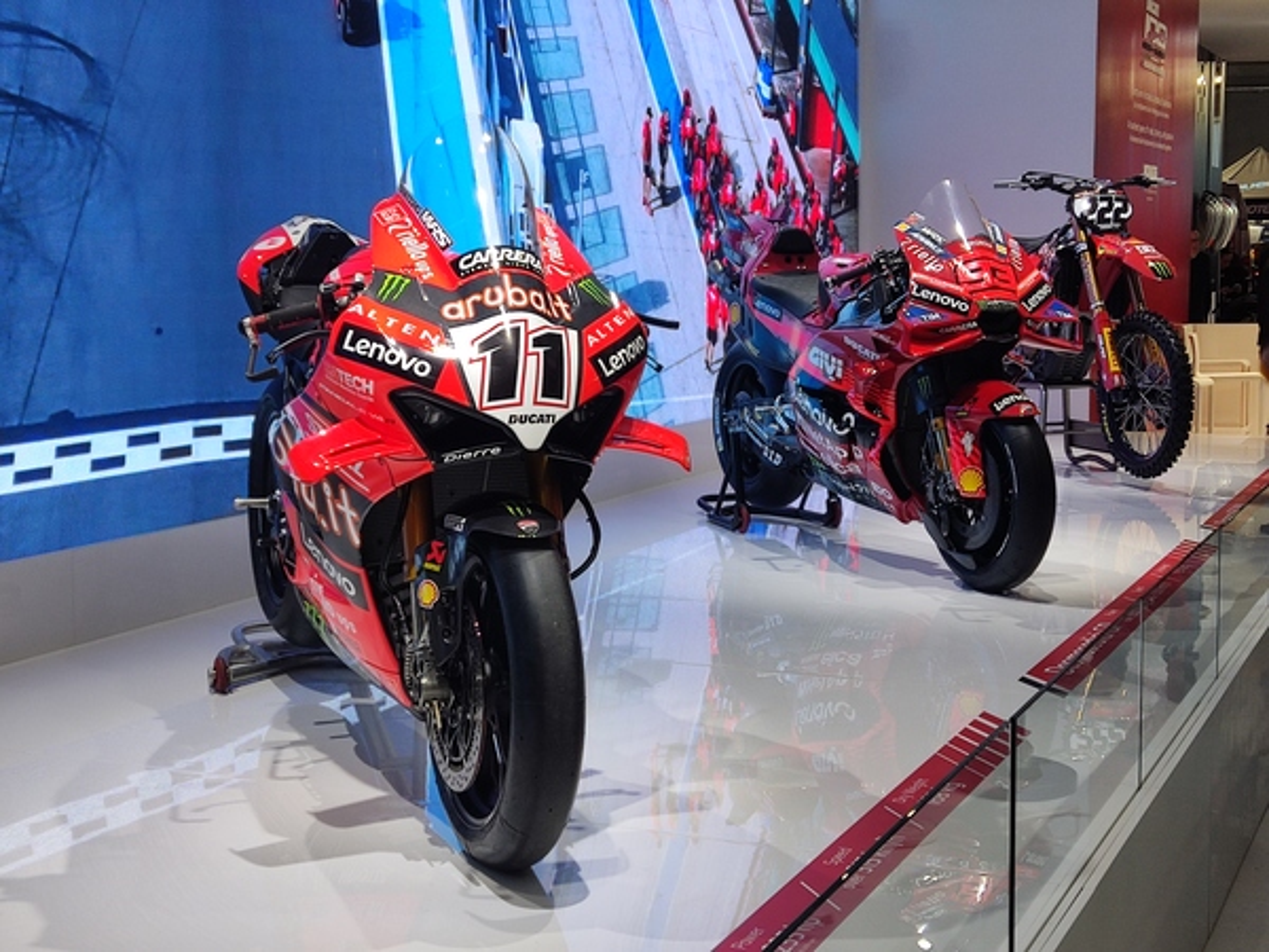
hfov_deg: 37.5
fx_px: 1870
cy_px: 476
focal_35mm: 51
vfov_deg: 28.6
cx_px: 634
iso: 88
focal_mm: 4.71
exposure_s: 1/100
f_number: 1.79
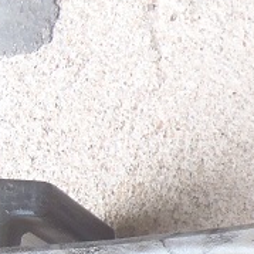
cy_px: 238
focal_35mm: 183
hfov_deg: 8.7
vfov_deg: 9.5
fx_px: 1519
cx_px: 597
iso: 100
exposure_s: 1/50
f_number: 4.7
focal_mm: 6.64
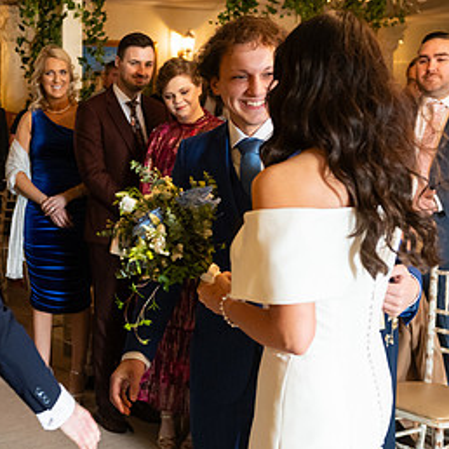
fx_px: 983
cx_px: 96
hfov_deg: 25.3
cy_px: 253
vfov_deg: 25.7
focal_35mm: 67
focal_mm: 35
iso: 1250
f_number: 3.5
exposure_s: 1/160
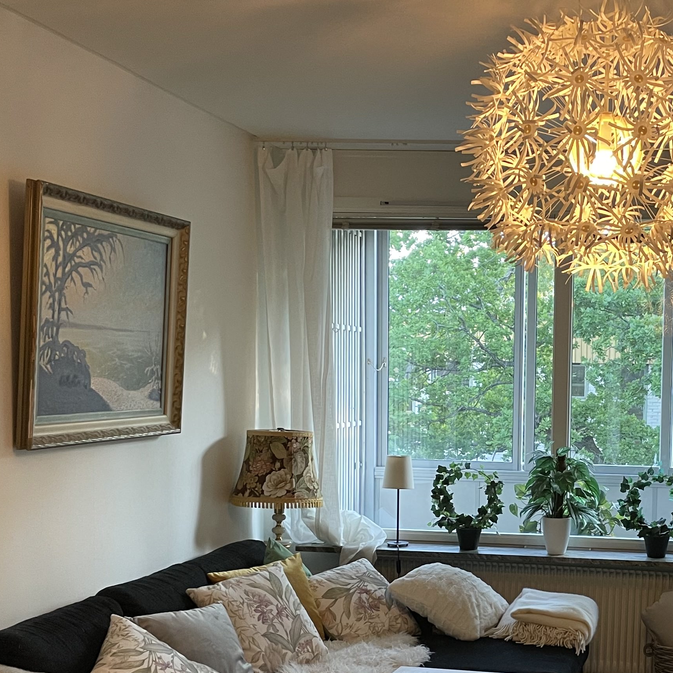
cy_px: 480
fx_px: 1188
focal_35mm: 54
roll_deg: -0.9
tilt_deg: -4.9
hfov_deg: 30.7
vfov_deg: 31.2
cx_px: 555
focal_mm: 4.2
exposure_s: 1/50
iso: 125
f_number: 1.6
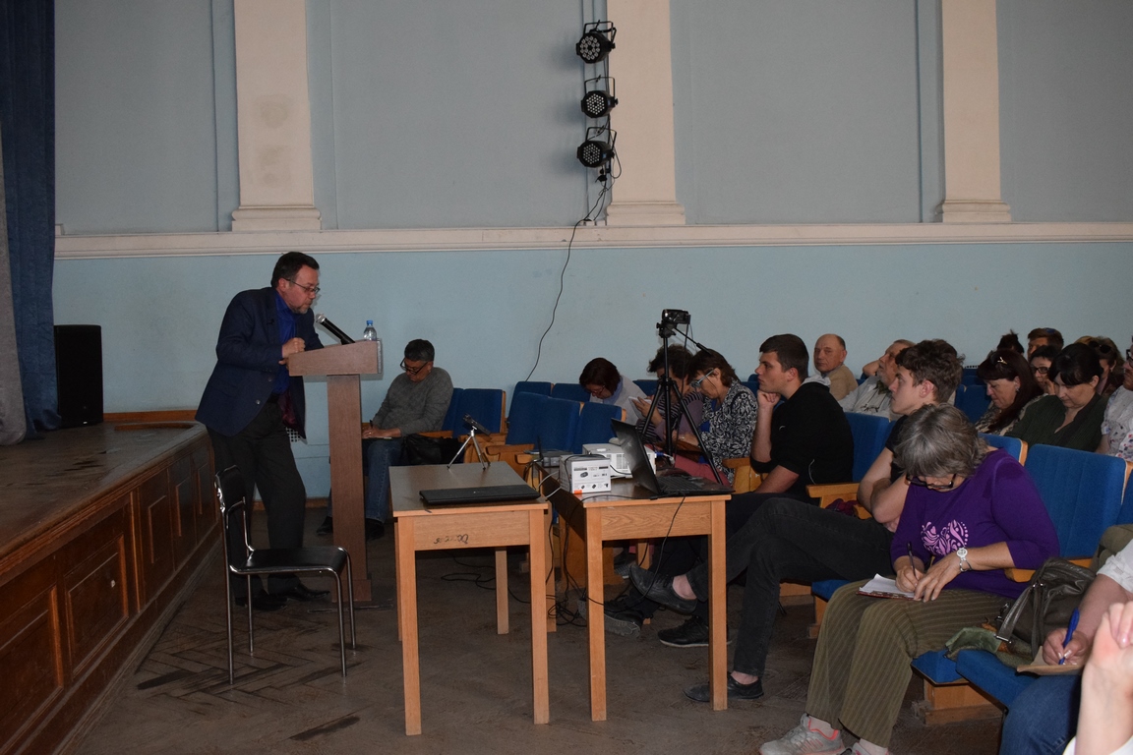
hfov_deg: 55.1
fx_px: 1086
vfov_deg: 38.4
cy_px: 378
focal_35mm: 34
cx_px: 566
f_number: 5.6
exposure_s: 1/200
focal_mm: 23
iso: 3200
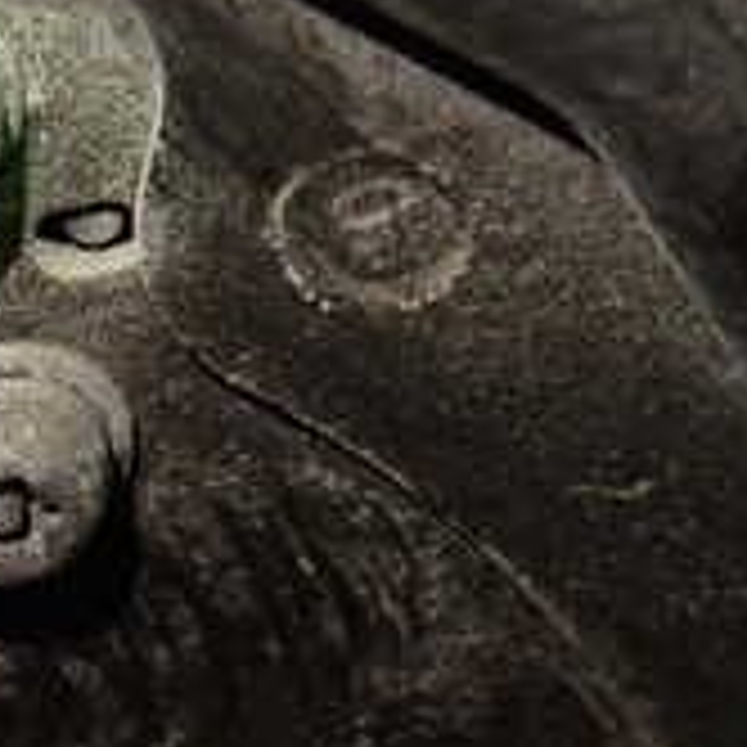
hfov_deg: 17.6
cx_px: 778
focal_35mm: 96
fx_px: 2344
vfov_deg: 17.0
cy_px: -230
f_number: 2.3
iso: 800
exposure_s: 1/80
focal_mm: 5.4
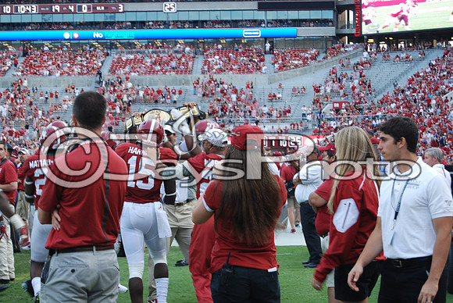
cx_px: 226
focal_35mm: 82
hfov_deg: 24.6
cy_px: 152
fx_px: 1039
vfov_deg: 16.6
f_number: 5.6
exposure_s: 1/40
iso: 200
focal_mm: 55
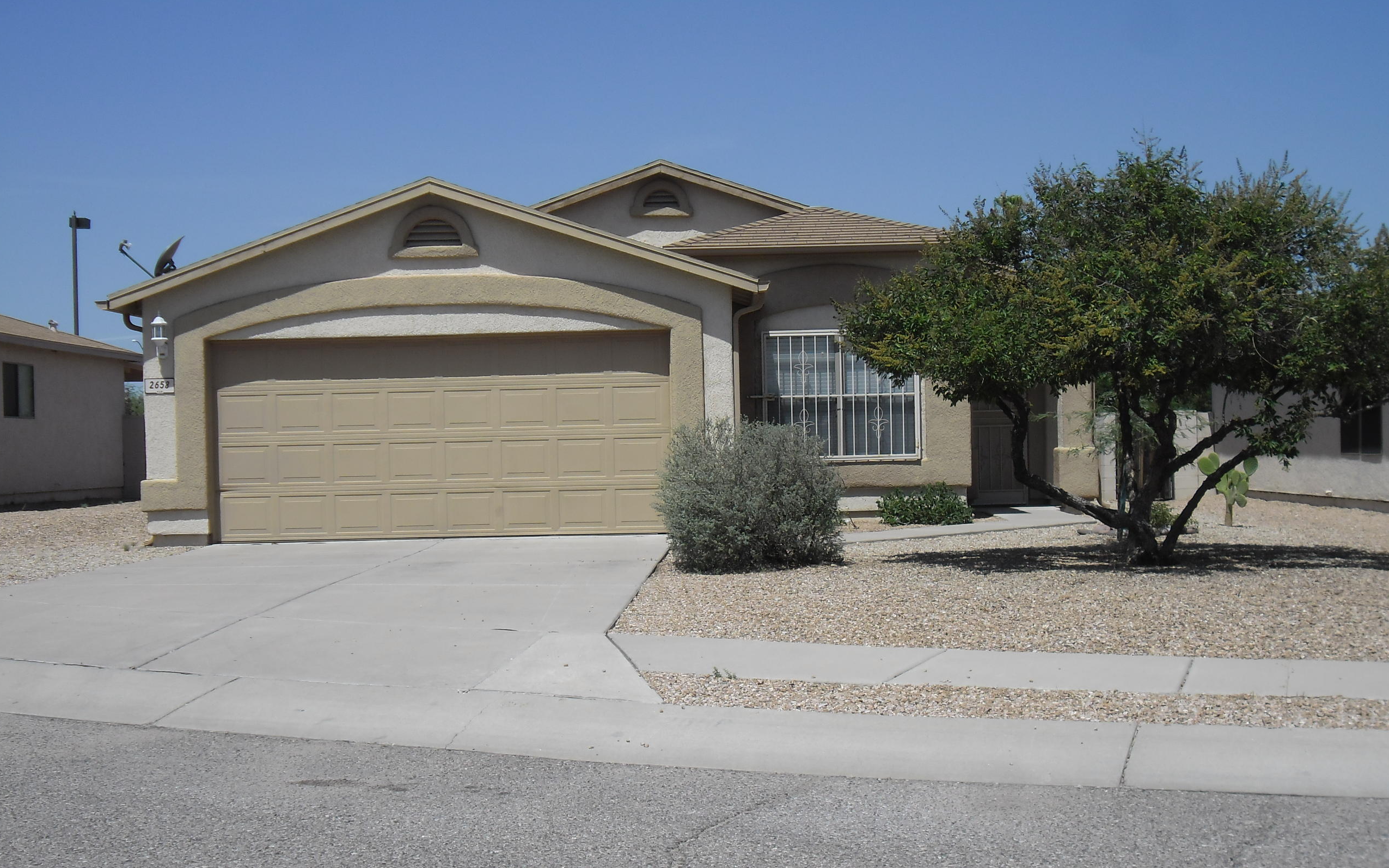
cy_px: 496
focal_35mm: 56
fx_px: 2120
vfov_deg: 23.1
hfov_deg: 36.3
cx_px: 690
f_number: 5
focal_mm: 9.3
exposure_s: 1/1000
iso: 80
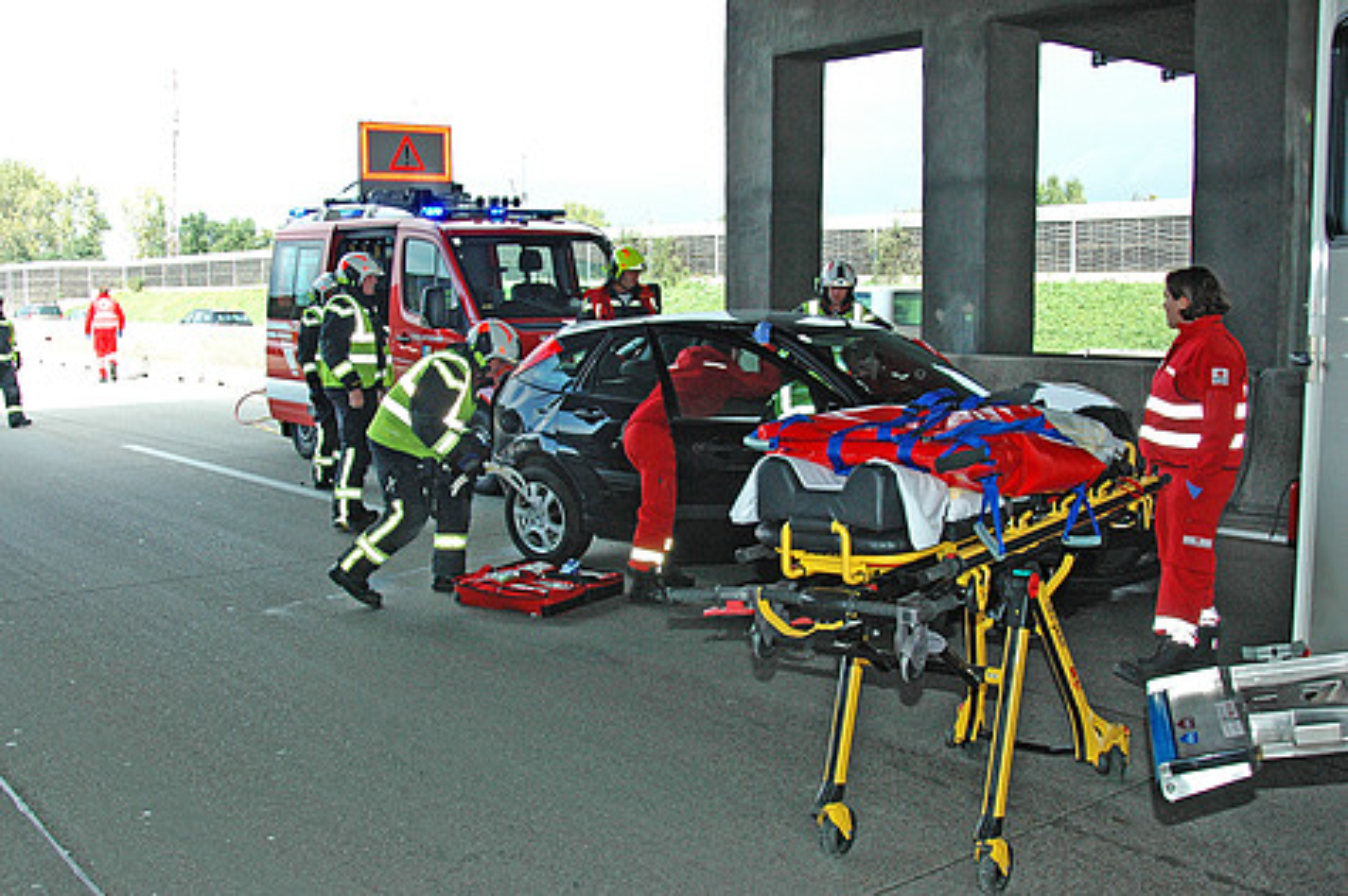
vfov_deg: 36.8
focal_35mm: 36
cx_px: 674
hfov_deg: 53.2
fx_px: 1347
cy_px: 448
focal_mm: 24
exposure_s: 1/200
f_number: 7.1
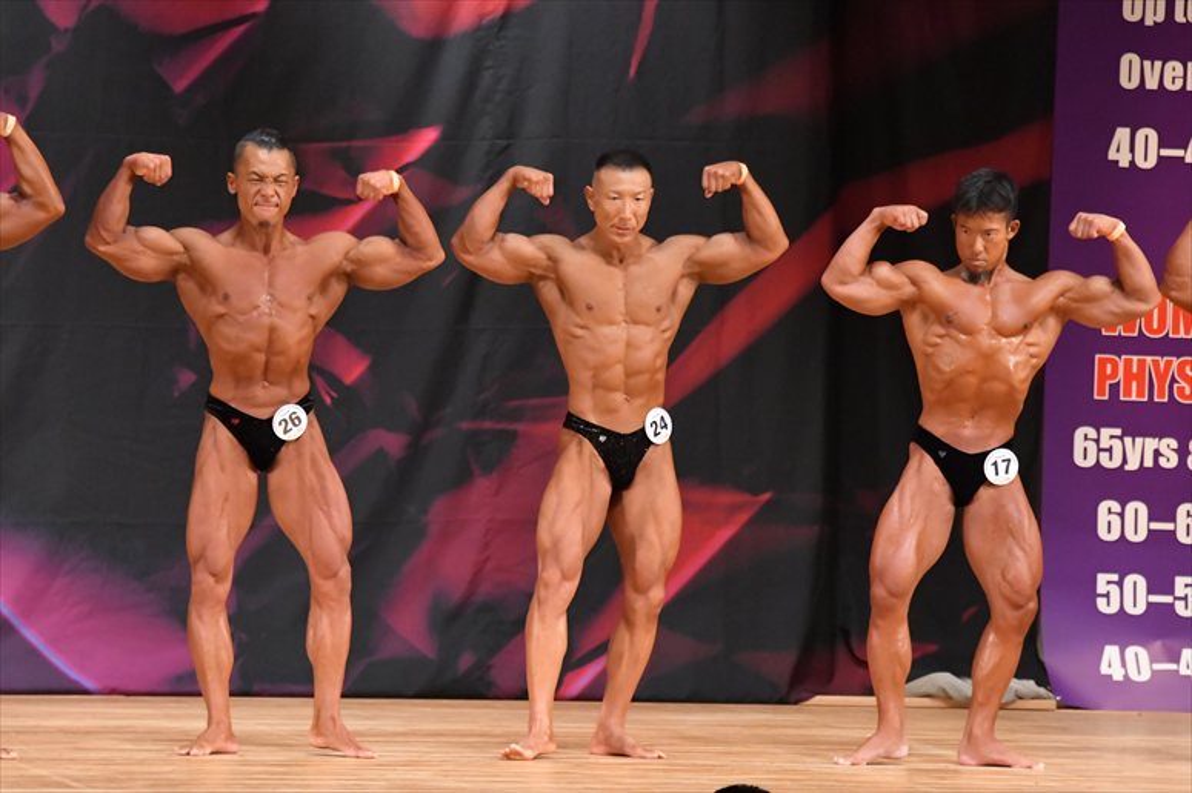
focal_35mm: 255
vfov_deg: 5.4
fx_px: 8439
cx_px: 596
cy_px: 396
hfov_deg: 8.1
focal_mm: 170
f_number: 5.6
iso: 7200
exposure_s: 1/400
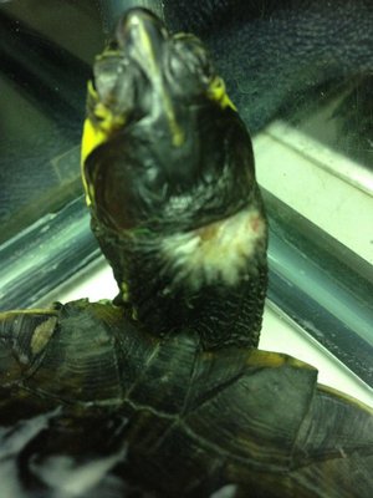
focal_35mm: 35
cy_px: 249
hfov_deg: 40.7
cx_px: 186
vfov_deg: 52.6
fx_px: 503
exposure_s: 1/20
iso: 200
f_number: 2.4
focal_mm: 4.28
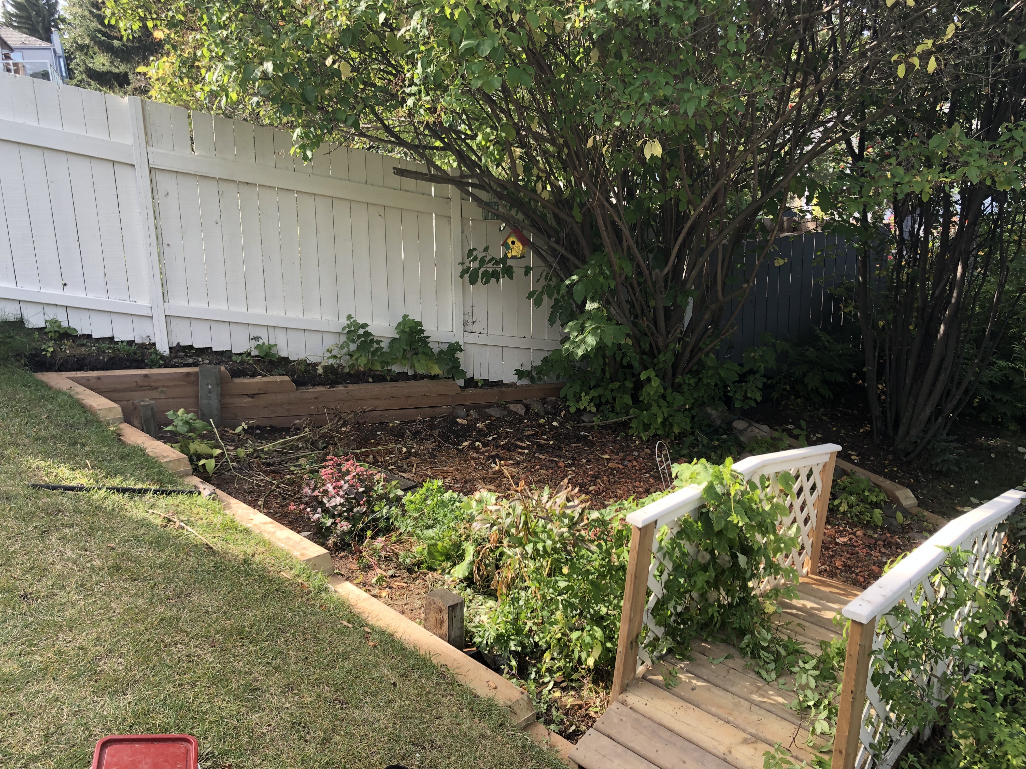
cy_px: 384
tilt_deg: -14.5
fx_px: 830
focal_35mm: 28
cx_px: 513
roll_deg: +3.5
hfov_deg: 63.4
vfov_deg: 49.7
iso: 20
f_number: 1.8
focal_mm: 3.99
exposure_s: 1/148
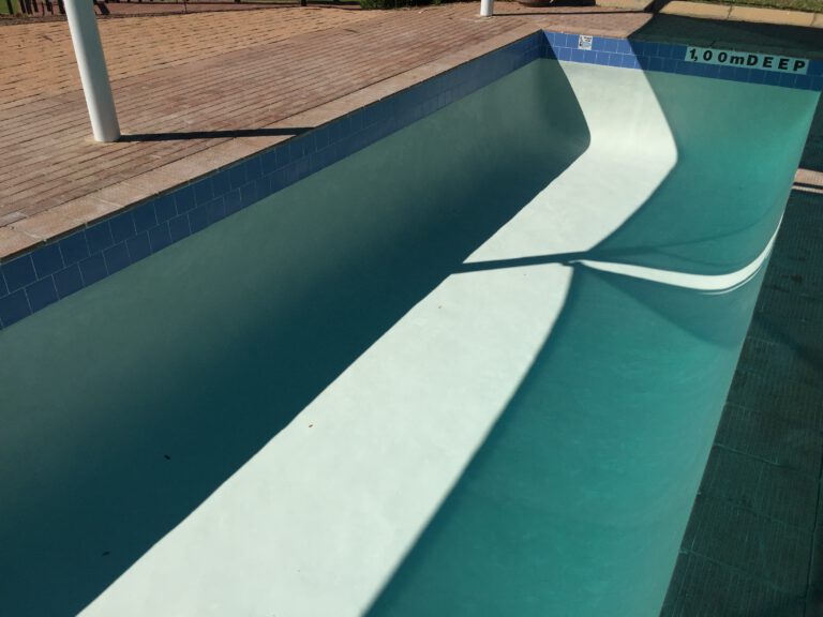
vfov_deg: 48.2
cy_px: 308
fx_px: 689
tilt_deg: -31.5
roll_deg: -1.3
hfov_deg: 61.7
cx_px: 412
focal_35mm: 29
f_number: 2.2
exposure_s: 1/7937
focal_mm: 4.15
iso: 32
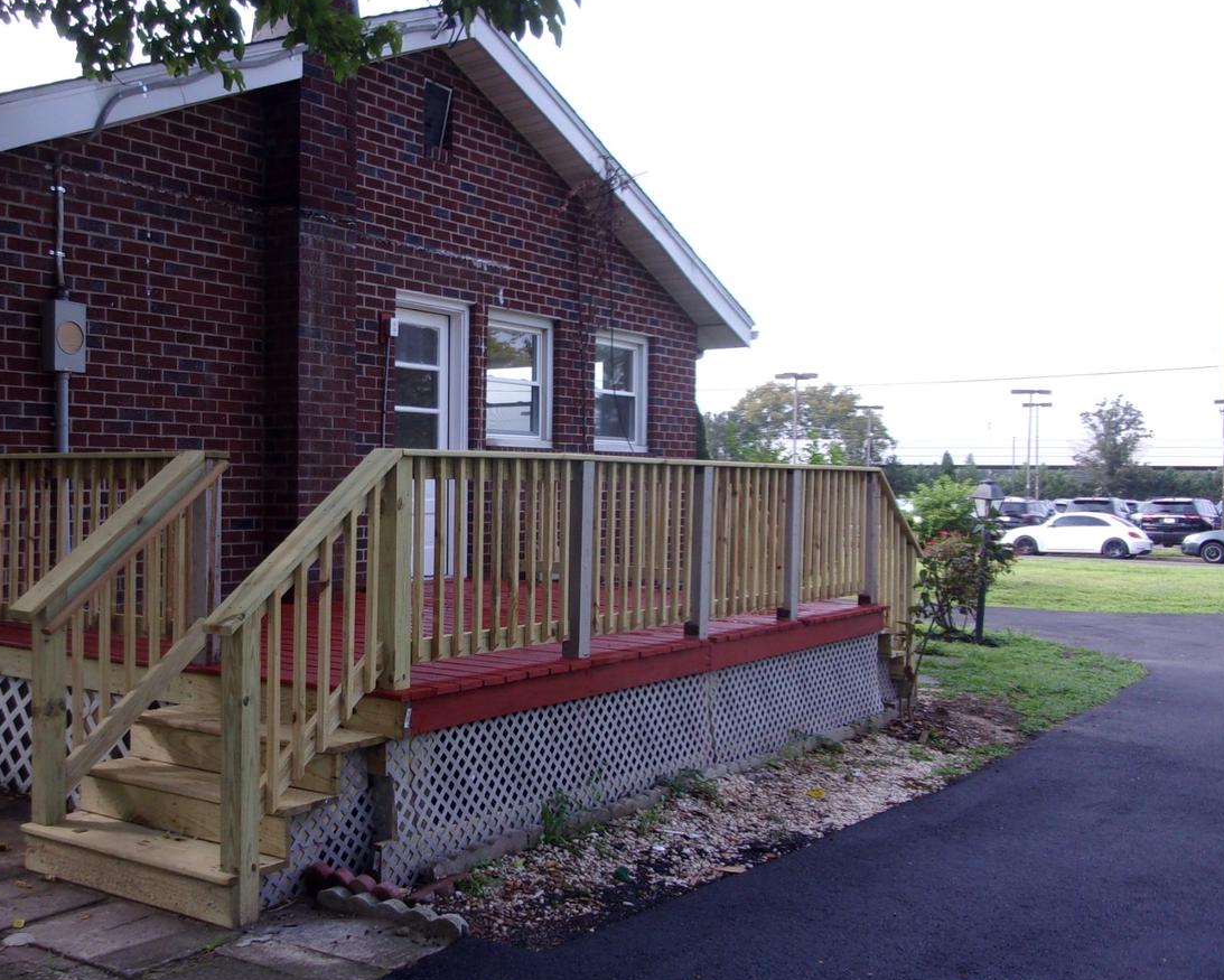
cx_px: 448
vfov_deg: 41.2
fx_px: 1304
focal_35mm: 36
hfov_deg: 49.7
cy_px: 486
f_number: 3.9
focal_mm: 5.1
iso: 80
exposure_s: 1/210
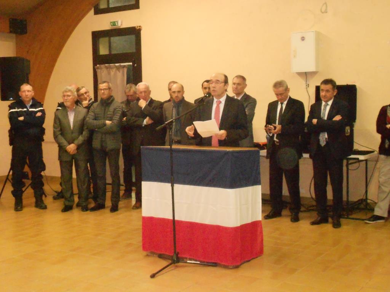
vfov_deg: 29.7
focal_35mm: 49
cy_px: 146
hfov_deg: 38.9
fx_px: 552
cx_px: 195
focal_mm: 8.8
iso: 1600
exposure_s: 1/60
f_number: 4.5
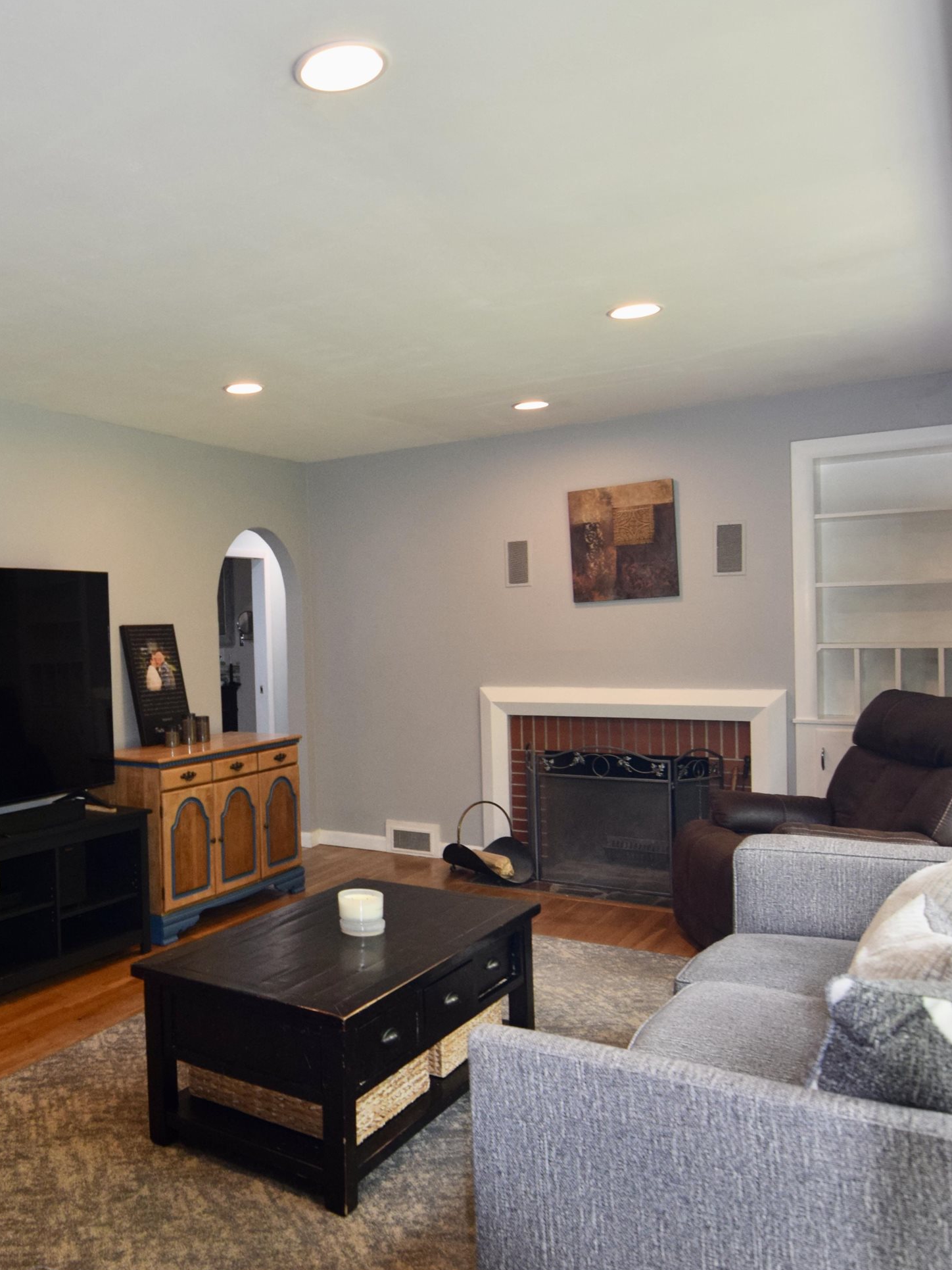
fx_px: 968
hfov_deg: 48.1
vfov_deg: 66.5
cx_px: 133
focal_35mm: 26
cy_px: 648
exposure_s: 1/100
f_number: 5
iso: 800
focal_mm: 11.5
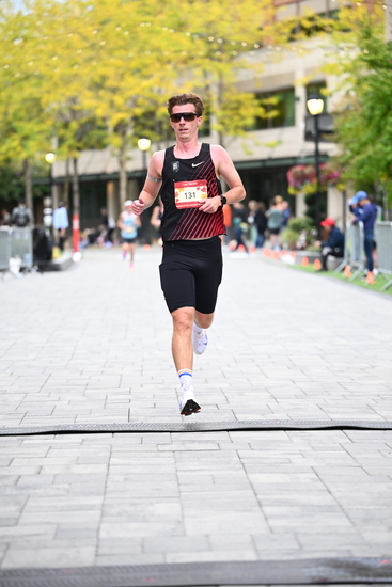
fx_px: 1795
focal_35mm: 110
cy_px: 294
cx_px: 196
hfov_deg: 12.5
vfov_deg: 18.6
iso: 1600
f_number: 2.8
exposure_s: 1/1250
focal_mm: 110
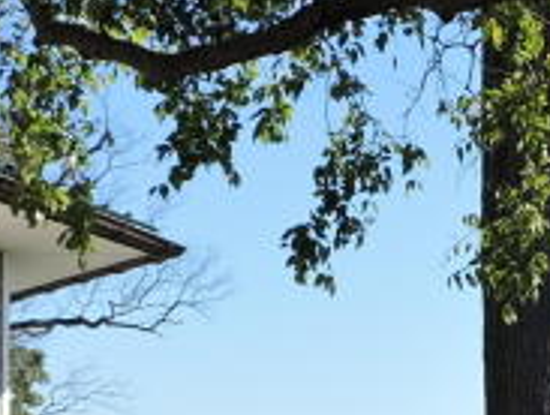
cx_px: 595
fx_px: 2133
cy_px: 445
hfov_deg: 14.4
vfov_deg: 11.0
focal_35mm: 134
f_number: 3
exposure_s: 1/800
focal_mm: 4.3
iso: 100
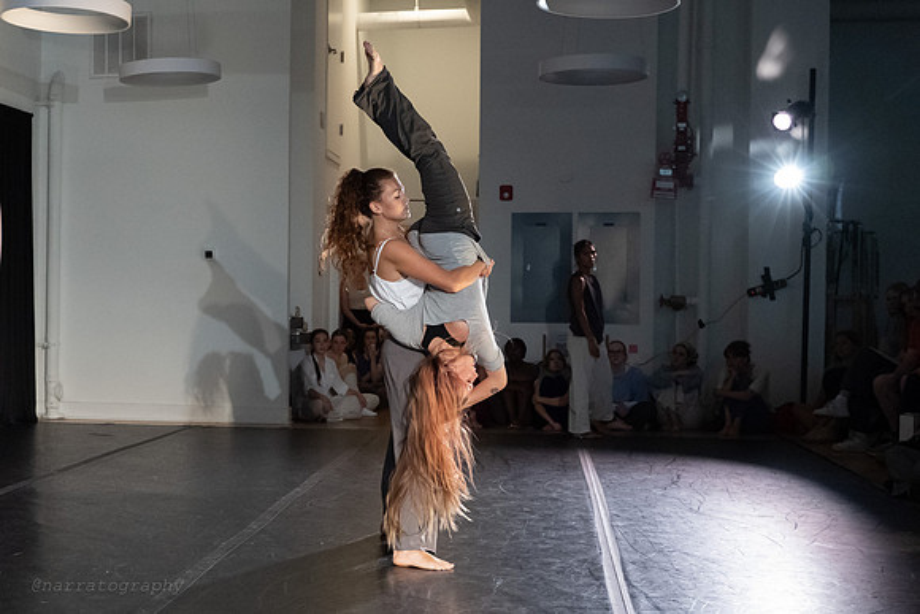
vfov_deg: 23.6
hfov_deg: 34.3
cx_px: 260
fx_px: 1467
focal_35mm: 57
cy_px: 316
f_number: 3.5
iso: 6400
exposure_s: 1/320
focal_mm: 40
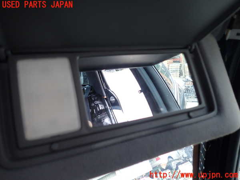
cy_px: 90
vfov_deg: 54.9
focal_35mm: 25
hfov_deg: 69.4
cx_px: 120
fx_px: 173
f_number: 2
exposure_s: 1/125
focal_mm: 4.5
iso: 160
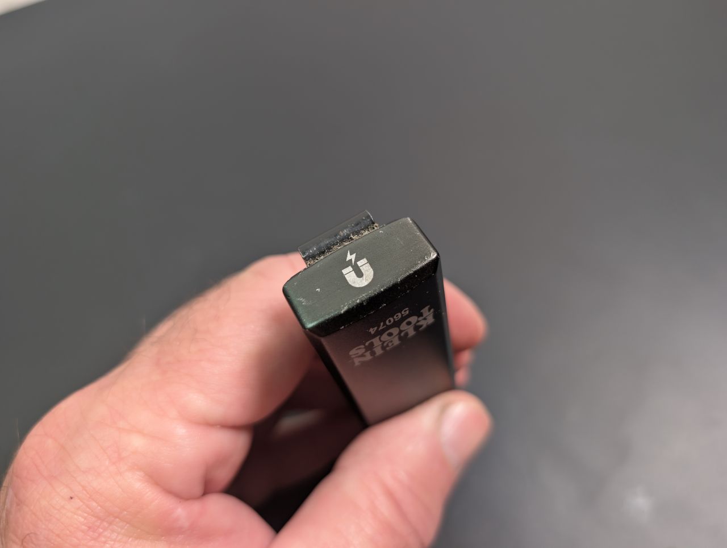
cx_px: 364
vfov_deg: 56.9
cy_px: 274
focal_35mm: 24
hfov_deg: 71.5
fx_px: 505
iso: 152
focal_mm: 6.9
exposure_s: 1/82.7
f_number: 1.68
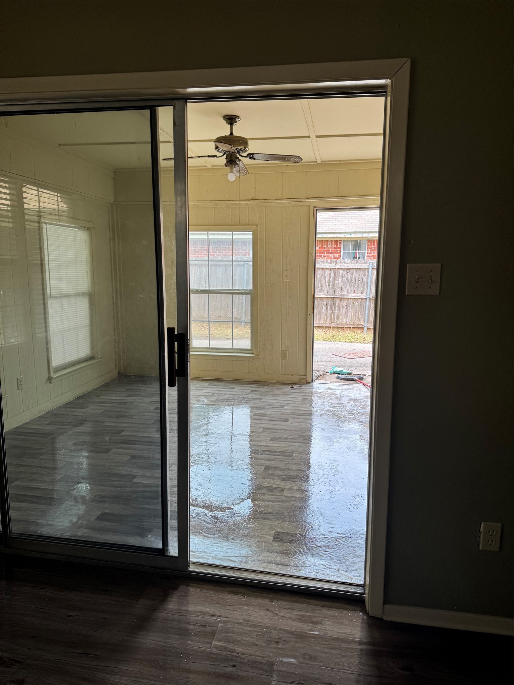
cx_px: 257
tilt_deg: -9.7
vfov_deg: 71.6
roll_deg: +0.4
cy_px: 342
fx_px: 475
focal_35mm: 24
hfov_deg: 56.8
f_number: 1.78
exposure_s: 1/127
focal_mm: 6.76
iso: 50
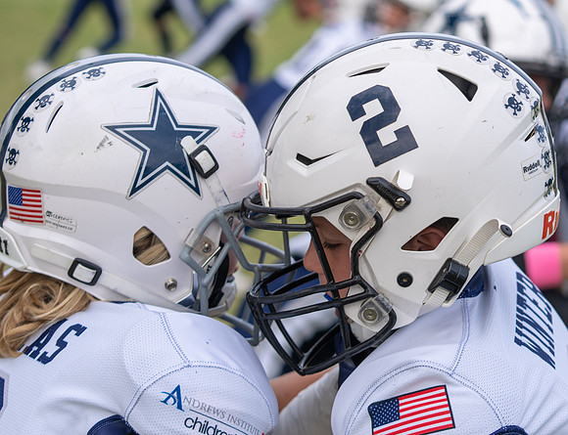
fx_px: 2111
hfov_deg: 15.2
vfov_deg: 11.8
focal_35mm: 128
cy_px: 162
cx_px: 497
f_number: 3.5
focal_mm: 70
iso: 100
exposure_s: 1/1000
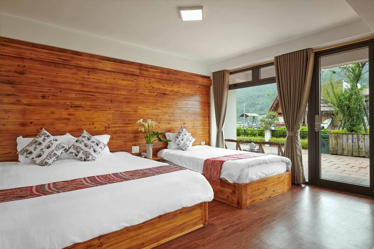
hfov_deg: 81.2
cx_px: 187
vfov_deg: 59.5
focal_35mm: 21
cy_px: 124
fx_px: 218
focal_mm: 21
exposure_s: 1/10
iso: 200
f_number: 9
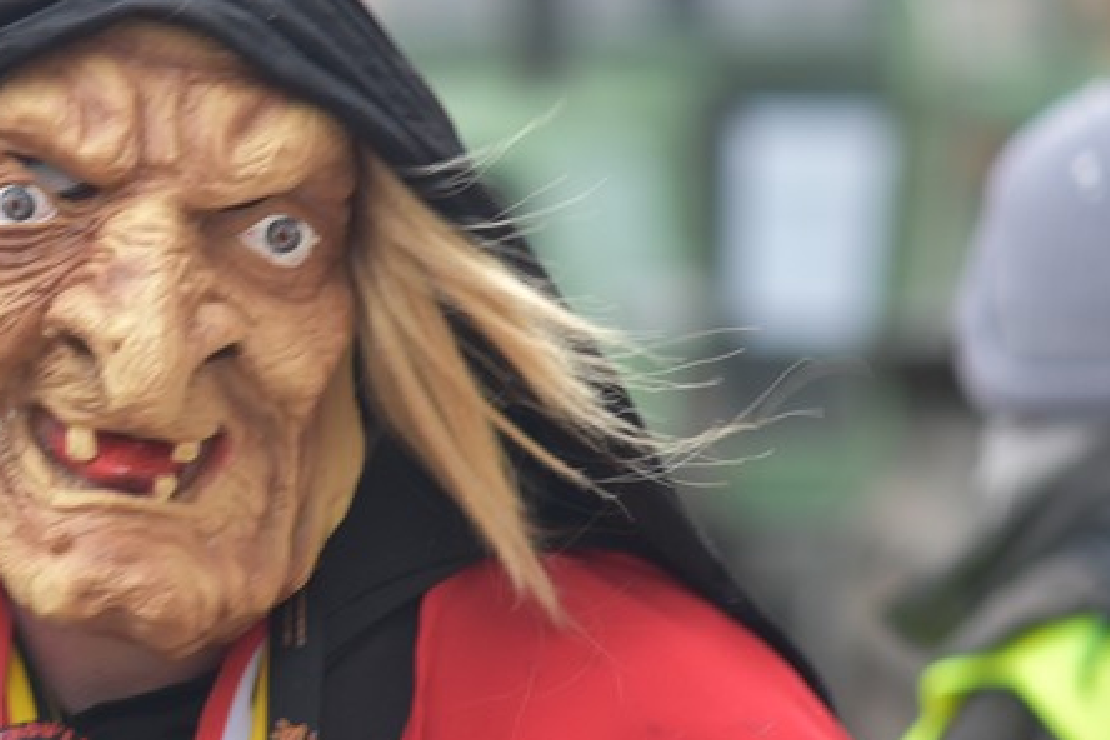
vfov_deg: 2.6
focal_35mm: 519
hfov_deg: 4.0
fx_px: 16001
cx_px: 88
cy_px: 251
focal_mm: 150
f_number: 4
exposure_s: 1/100
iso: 320
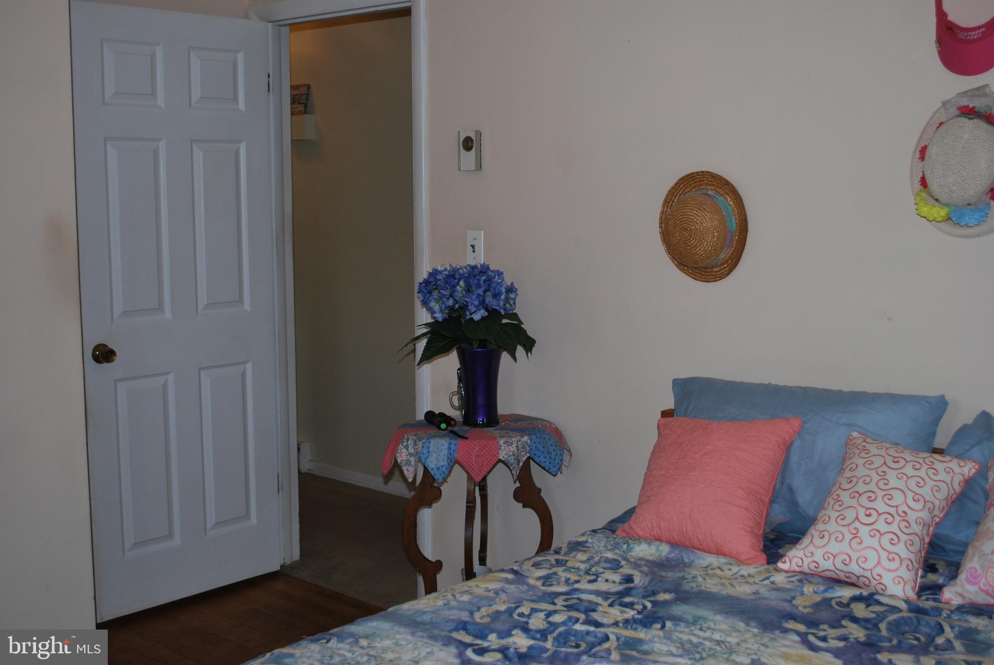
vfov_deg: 32.0
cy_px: 332
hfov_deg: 46.4
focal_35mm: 42
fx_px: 1161
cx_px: 497
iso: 200
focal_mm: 28
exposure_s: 1/60
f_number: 4.5
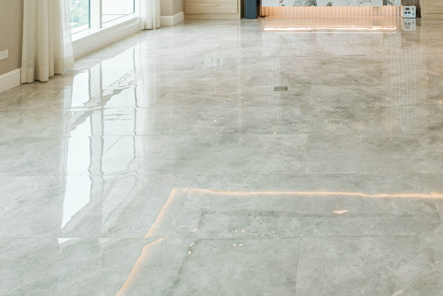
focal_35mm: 39
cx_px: 307
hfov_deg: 48.4
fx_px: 480
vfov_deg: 29.6
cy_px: -54
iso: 800
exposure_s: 1/160
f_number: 8
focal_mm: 10
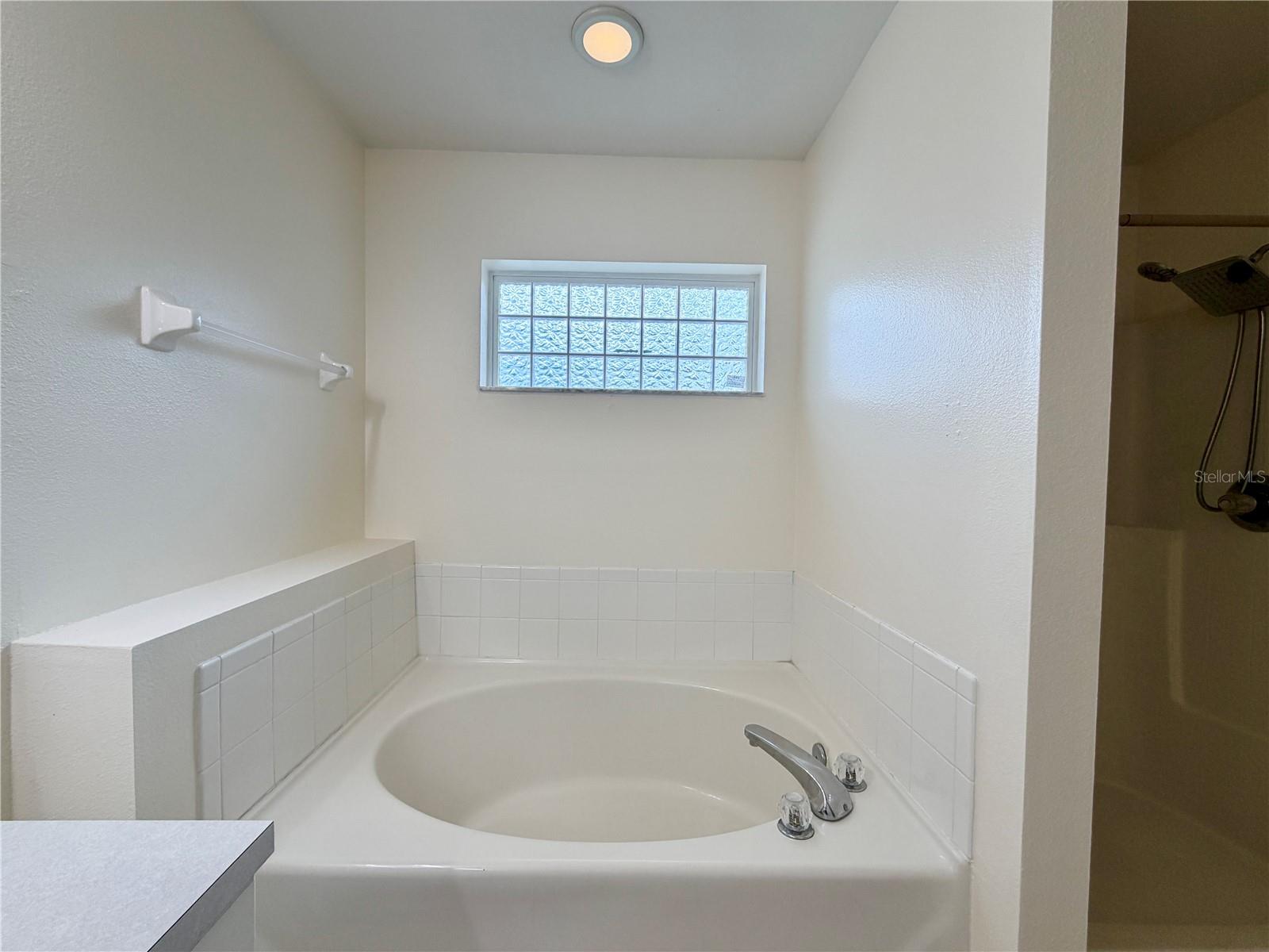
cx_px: 634
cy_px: 476
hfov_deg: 102.1
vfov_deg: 85.7
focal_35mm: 14
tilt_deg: -1.8
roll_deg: -0.9
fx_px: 513
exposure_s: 1/120
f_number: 2.2
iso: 64
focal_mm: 2.22
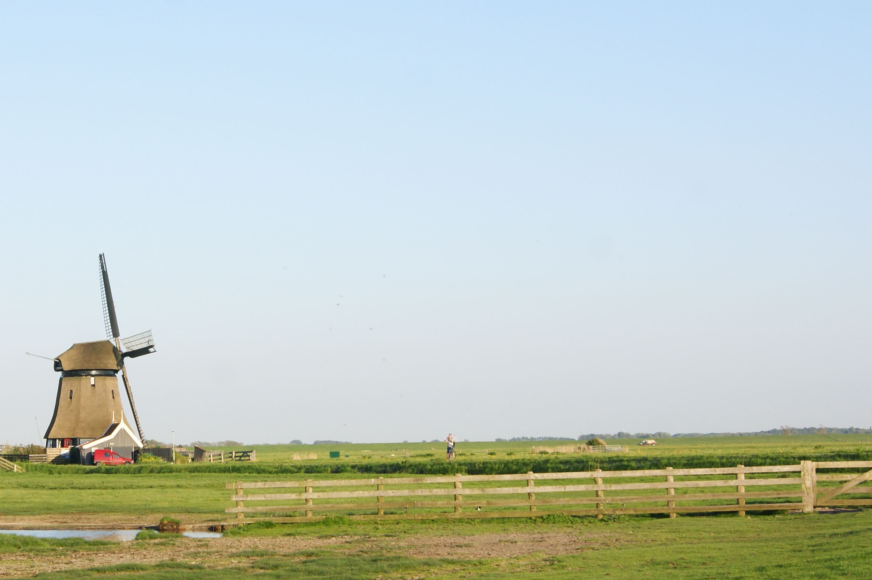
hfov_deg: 22.8
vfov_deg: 15.5
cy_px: 283
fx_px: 2130
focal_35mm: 88
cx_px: 164
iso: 100
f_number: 11
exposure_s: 1/160
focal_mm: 30
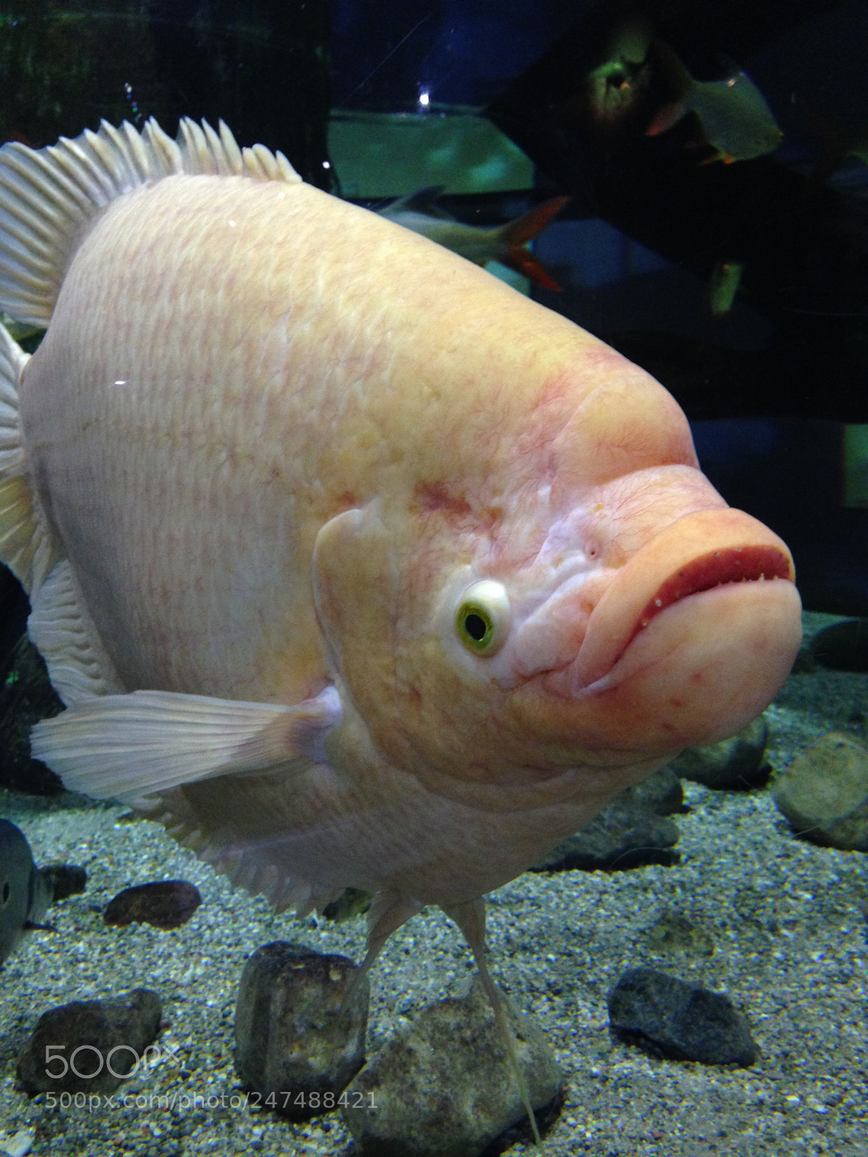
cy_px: 578
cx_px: 434
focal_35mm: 33
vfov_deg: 55.4
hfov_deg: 42.9
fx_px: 1103
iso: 250
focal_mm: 4.12
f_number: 2.4
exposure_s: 1/20
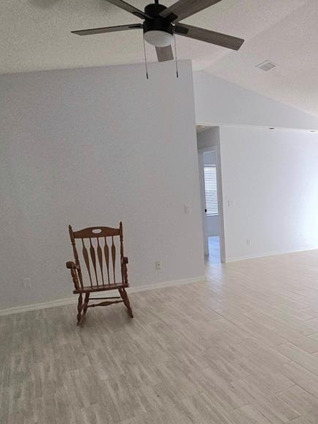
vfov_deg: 63.9
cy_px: 279
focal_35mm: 27
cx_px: 253
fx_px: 331
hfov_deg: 48.5
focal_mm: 2.2
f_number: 1.9
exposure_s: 1/60.2
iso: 100
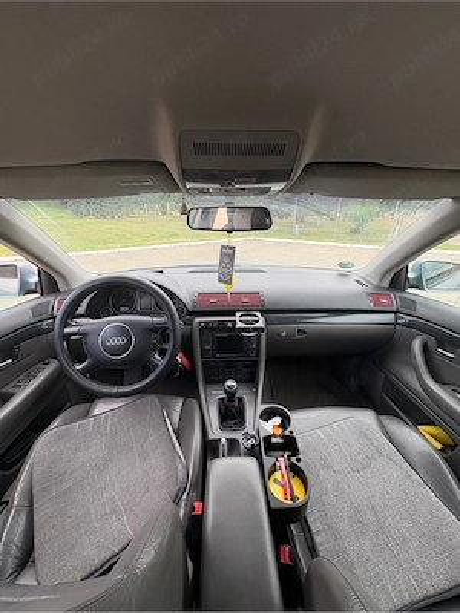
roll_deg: -1.2
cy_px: 306
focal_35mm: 14
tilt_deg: -19.1
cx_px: 230
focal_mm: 2.22
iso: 40
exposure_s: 1/210
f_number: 2.2
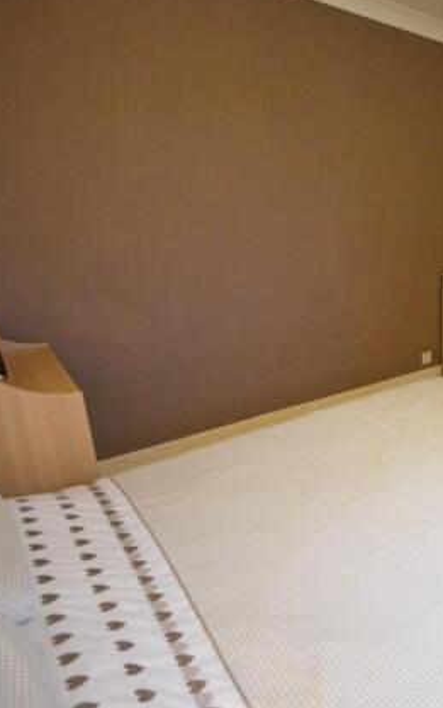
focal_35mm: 24
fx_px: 463
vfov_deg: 74.8
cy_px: 347
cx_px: 462
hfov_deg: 42.6
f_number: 4
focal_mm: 10
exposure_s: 1/50
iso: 5000
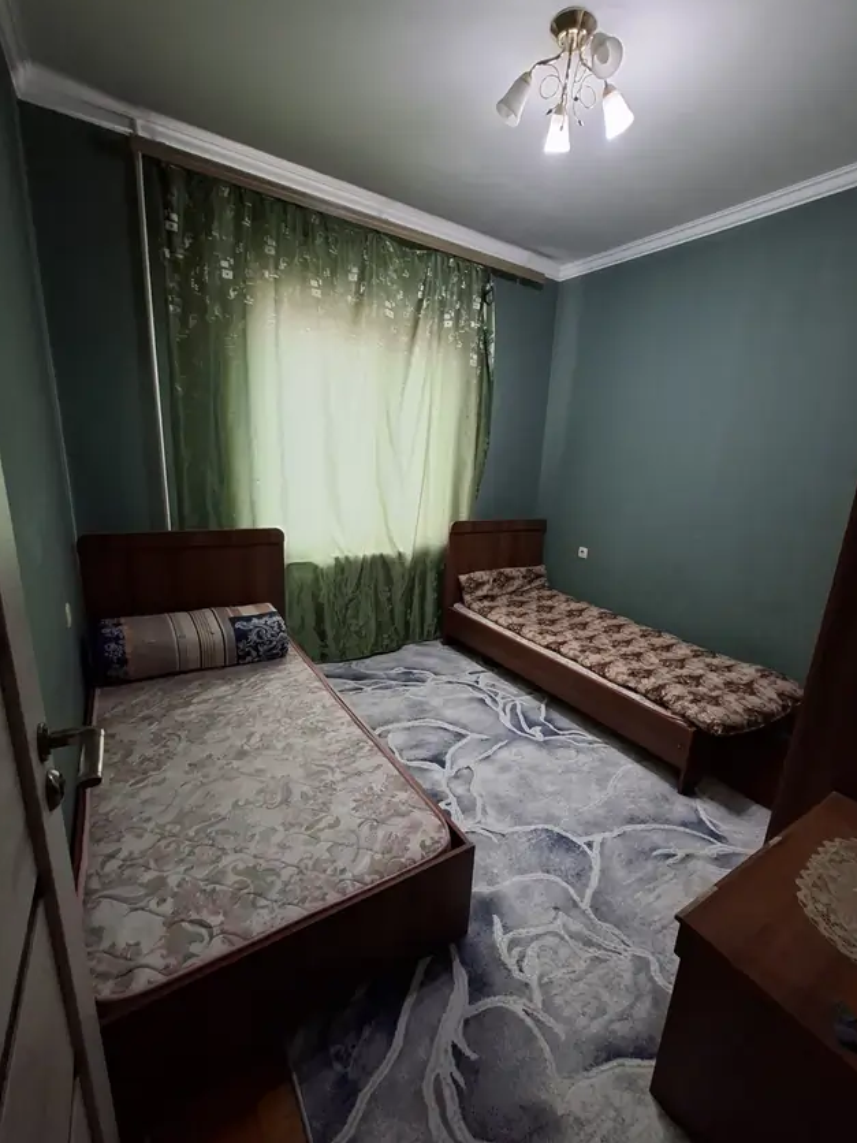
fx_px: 462
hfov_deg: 85.6
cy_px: 577
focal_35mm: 14
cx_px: 450
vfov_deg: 102.1
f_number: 2.2
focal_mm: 1.74
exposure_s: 1/24
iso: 250
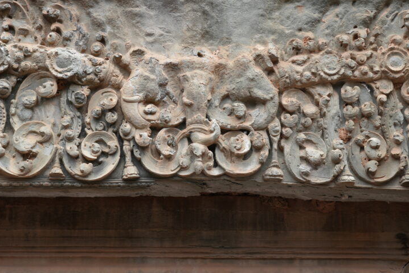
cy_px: 98
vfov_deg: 17.7
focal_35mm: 77
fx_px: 875
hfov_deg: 26.3
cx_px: 195
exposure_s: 1/200
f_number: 4.5
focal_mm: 54
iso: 100
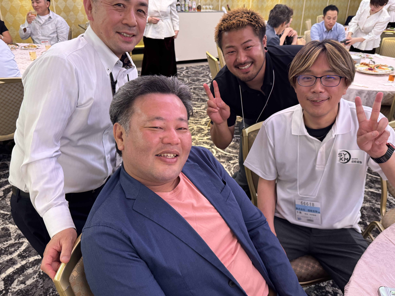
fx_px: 320
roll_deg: -1.7
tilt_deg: -25.4
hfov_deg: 63.4
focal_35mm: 28
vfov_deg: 49.7
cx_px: 211
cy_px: 138
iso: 250
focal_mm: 6.76
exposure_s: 1/50
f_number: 1.78
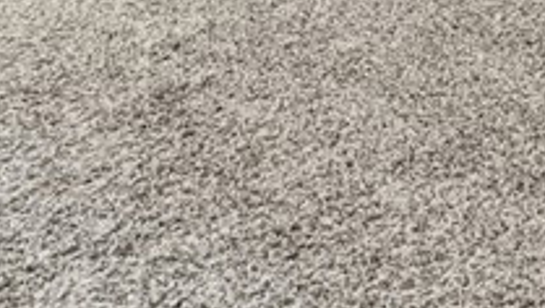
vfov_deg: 12.5
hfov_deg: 27.8
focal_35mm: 76
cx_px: 243
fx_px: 1099
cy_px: -435
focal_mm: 14
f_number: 9
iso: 250
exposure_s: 1/2.5
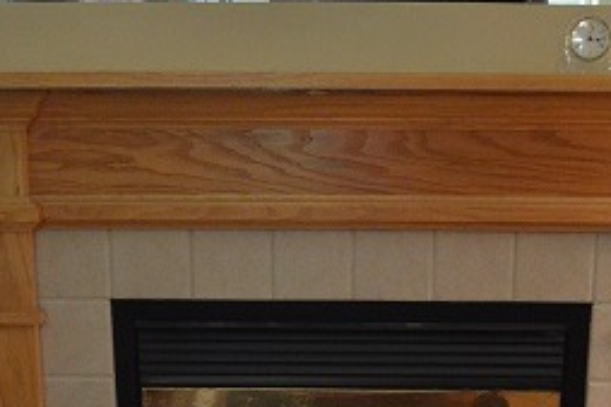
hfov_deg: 28.5
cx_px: 334
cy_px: 465
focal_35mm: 71
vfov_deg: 18.3
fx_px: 1204
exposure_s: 1/60
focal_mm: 20
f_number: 3.5
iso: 2800
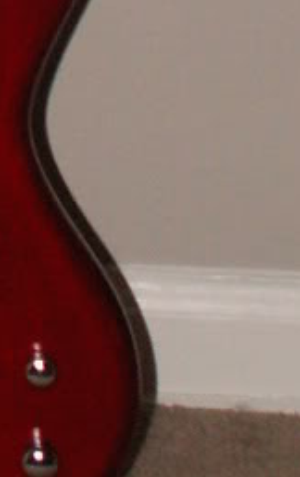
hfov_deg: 6.2
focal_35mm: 210
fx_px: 2738
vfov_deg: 9.4
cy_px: -420
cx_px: -224
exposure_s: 1/40
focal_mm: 6.63
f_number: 2.8
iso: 160
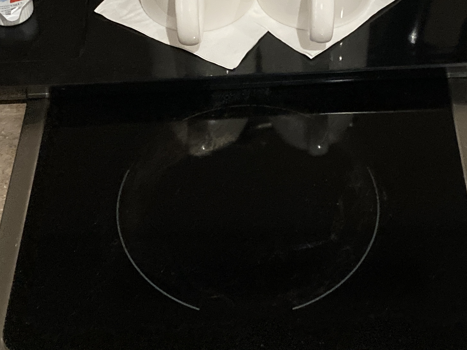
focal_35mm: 77
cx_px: 256
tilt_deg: -44.3
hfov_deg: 25.3
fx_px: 1039
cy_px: 50
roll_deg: +1.7
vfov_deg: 18.9
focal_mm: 3.99
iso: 500
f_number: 1.8
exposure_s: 1/25
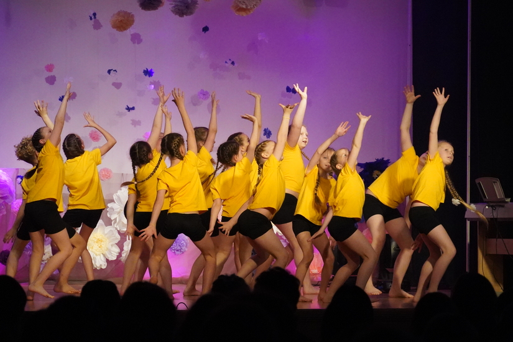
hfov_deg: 13.2
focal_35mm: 156
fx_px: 2223
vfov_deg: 8.8
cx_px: 256
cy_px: 171
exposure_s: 1/640
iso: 12800
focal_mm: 104
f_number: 5.6
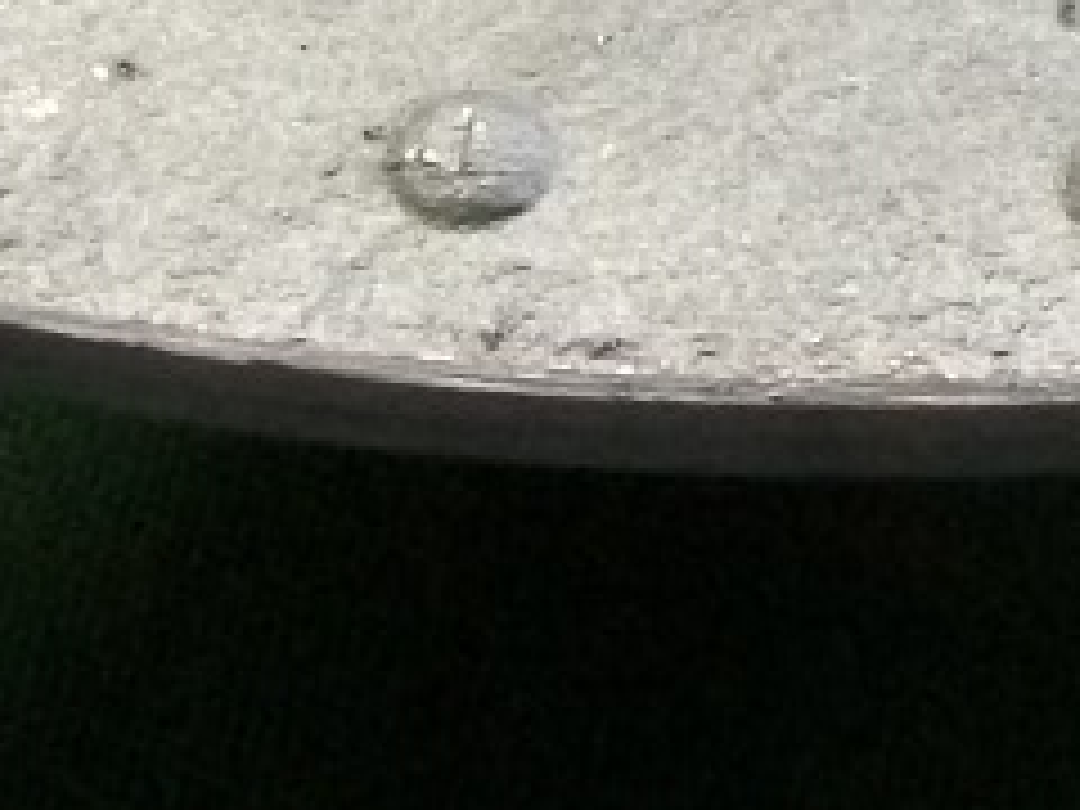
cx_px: 1179
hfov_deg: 10.8
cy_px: -1310
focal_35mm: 181
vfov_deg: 7.5
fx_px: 5647
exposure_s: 1/13
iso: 160
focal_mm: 6.1
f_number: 2.7
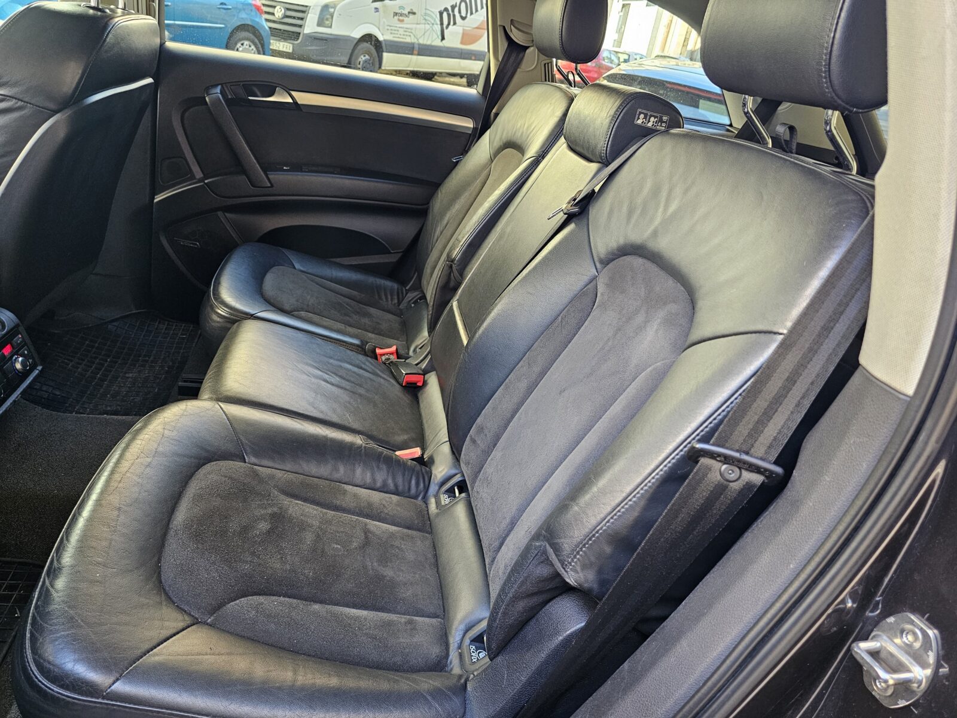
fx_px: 636
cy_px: 359
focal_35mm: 23
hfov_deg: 73.9
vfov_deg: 58.9
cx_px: 478
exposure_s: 1/100
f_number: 1.7
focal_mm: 6.3
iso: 320
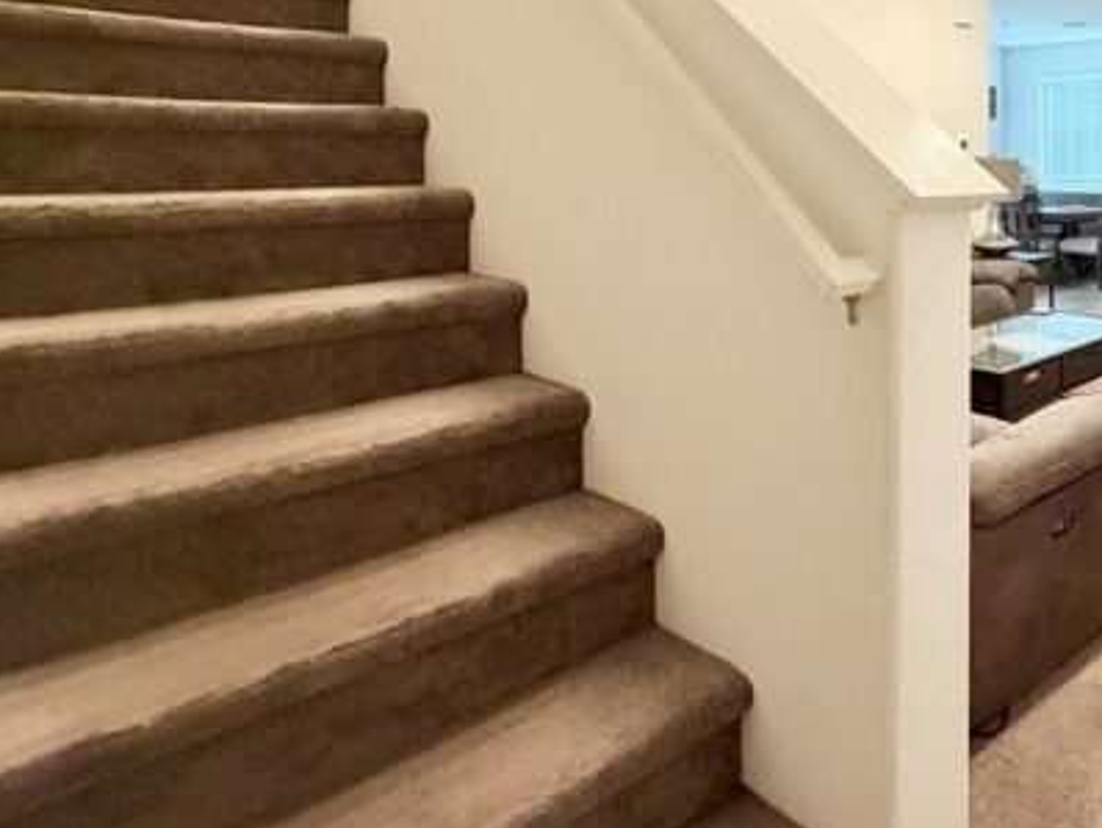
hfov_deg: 55.3
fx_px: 860
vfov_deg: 48.7
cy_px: 174
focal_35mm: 27
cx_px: 1019
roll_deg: +0.2
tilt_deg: +0.1
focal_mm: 2.22
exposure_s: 1/60
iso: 500
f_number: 2.2
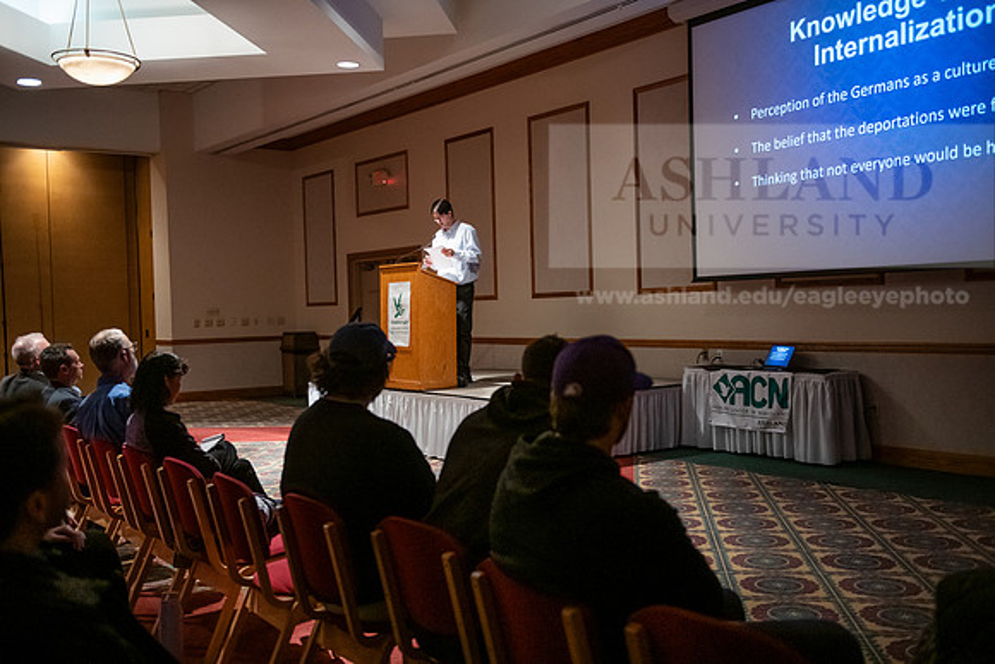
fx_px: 995
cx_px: 498
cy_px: 332
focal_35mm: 36
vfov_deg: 36.9
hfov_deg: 53.1
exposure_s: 1/160
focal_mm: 36
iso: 3200
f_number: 2.8
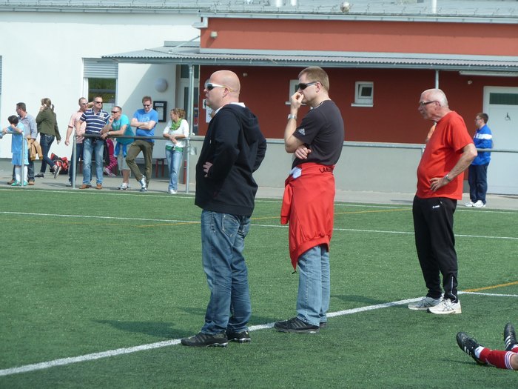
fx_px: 2529
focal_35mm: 169
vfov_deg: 8.8
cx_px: 259
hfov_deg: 11.7
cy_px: 194
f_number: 4.5
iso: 80
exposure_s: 1/250
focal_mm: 27.8
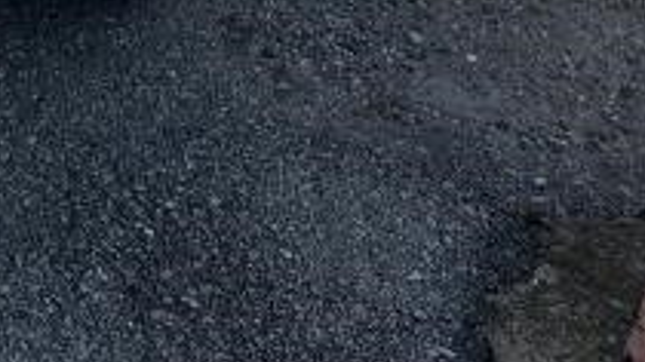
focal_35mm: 108
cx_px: -335
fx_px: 1847
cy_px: -482
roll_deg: +2.8
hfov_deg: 17.7
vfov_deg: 9.9
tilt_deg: -28.9
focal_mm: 5.7
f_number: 1.5
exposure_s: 1/4831
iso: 50
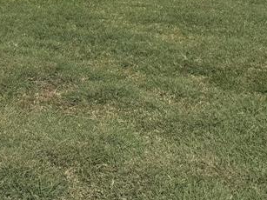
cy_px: -117
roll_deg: -0.9
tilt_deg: +5.1
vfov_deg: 16.5
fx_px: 617
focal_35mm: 80
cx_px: -7
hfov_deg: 23.3
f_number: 1.78
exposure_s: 1/10309
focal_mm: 6.76
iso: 80
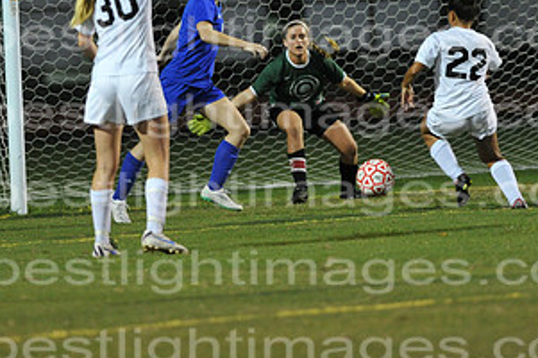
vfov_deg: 2.4
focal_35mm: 578
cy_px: 77
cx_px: 218
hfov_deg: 3.6
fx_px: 8628
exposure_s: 1/400
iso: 5000
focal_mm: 300
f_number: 3.2
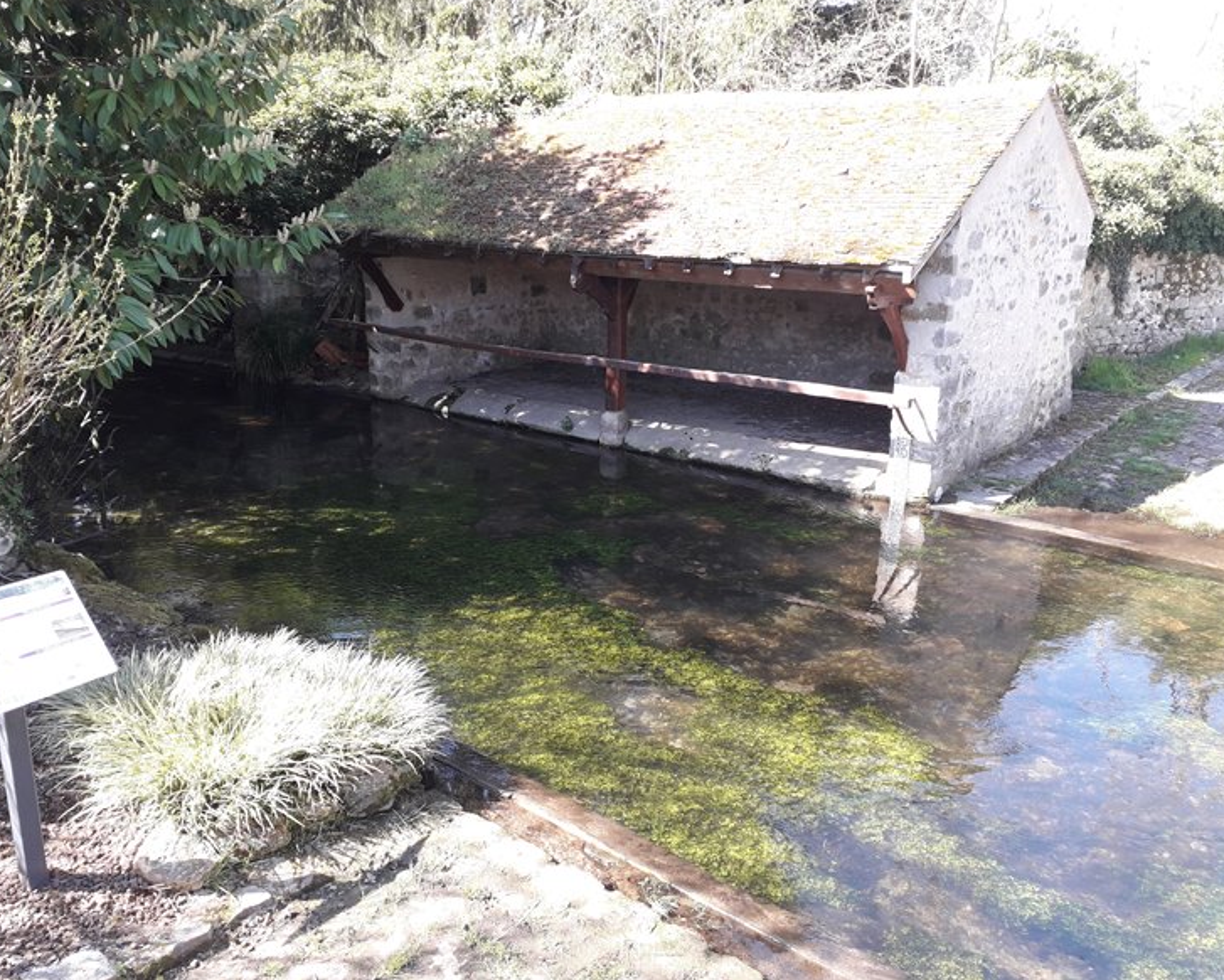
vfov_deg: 50.0
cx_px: 598
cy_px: 478
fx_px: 1051
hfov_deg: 60.4
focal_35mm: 29
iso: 40
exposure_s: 1/107
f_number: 1.9
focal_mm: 3.6
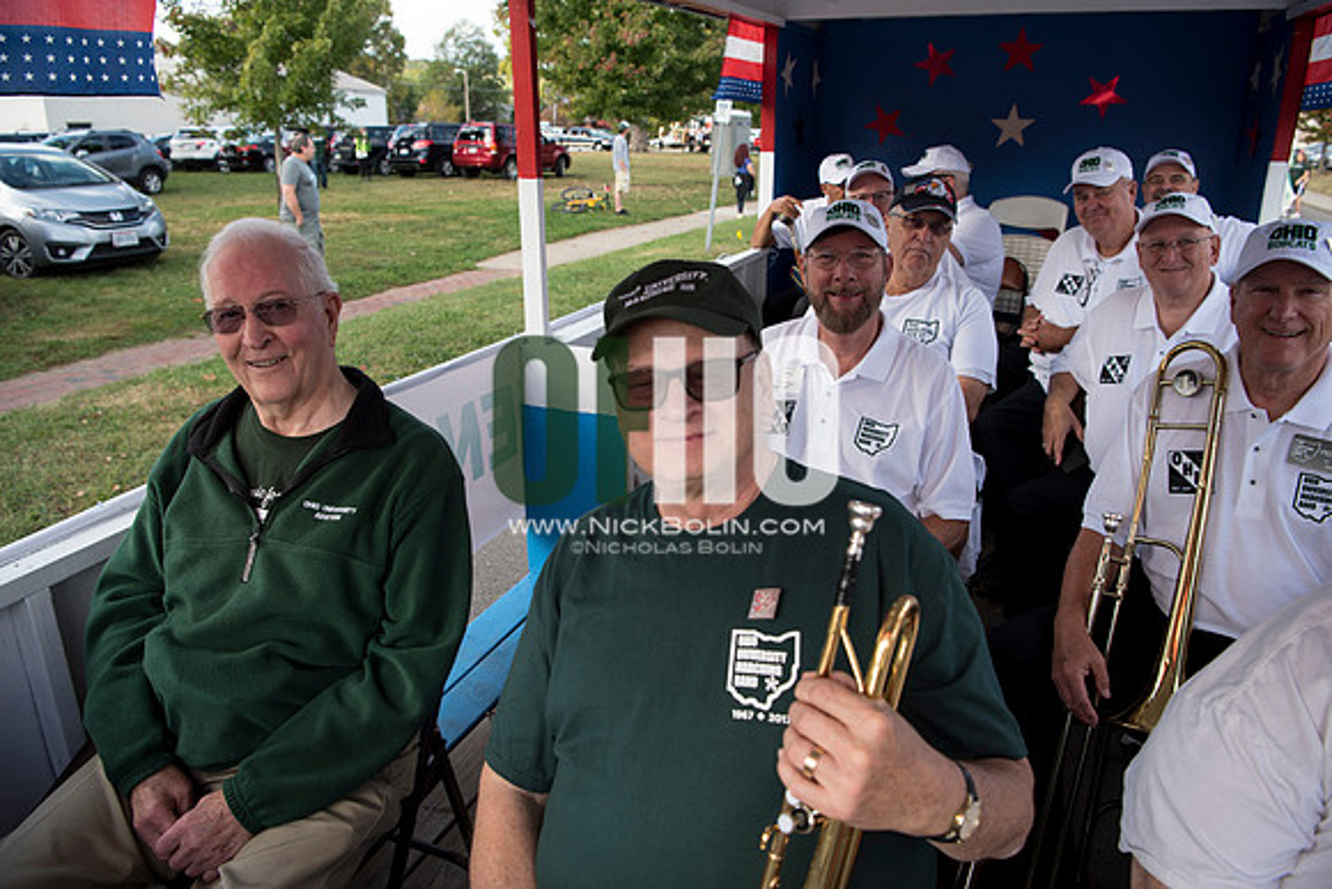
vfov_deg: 53.2
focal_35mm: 24
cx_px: 666
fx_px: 888
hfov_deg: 73.7
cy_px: 444
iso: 250
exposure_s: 1/320
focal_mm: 24
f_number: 4.5
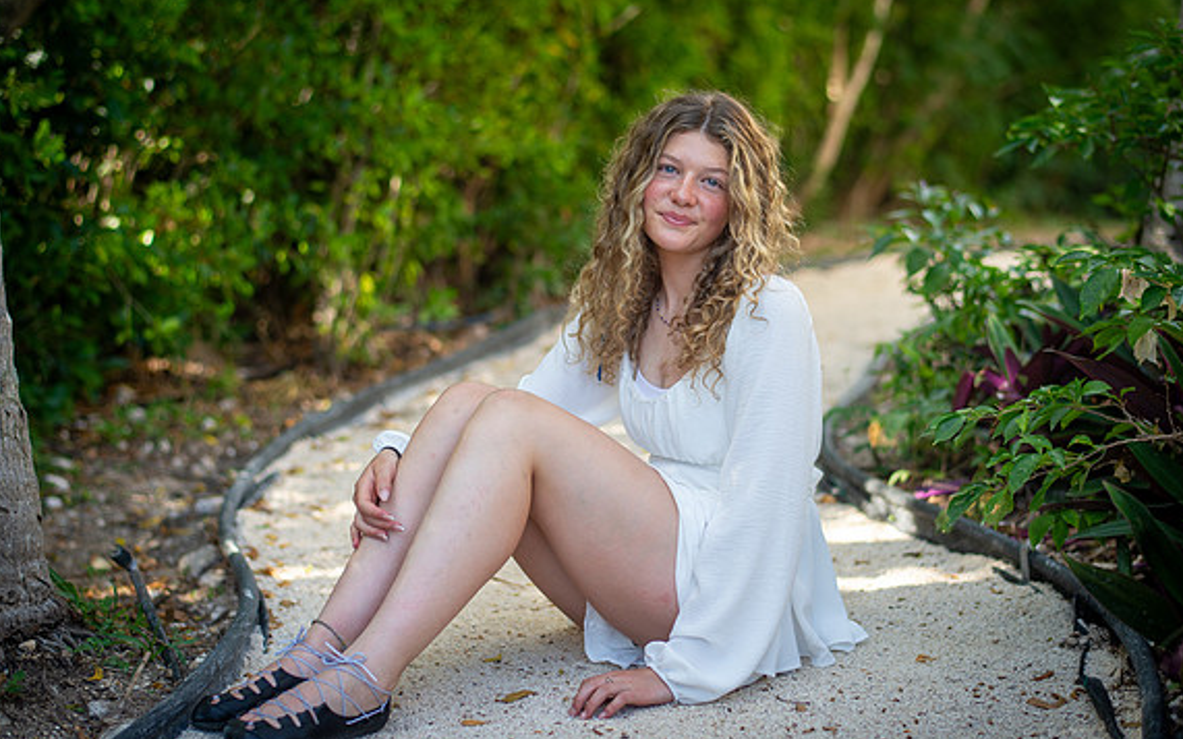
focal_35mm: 60
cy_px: 373
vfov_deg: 21.6
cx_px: 588
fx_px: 1935
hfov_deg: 34.0
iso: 400
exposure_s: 1/500
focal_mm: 58
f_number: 2.2
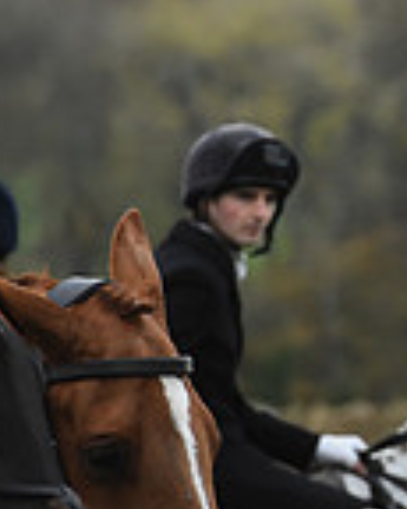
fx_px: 11365
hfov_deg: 2.0
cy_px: 141
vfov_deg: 2.6
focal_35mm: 754
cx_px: 1002
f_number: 5.6
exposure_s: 1/1250
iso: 3200
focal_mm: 200
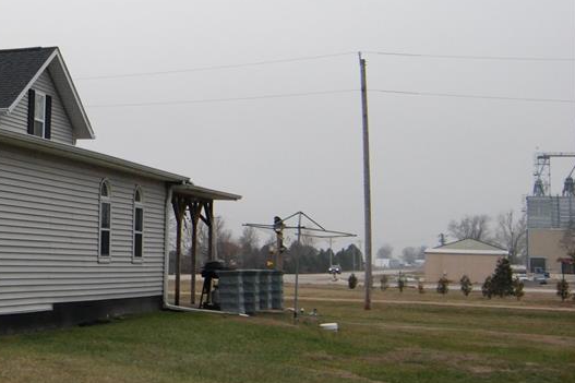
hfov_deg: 24.9
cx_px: -120
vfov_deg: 18.6
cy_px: 111
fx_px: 1166
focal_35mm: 73
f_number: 8
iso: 800
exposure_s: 1/250
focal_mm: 20
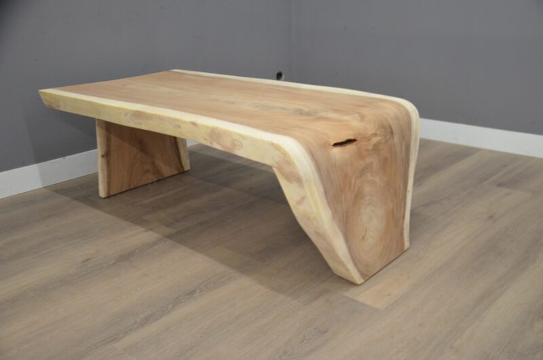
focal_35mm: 38
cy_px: 180
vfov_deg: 35.3
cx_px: 272
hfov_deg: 51.4
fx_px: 564
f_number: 4
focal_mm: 25
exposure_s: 1/30
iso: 2000
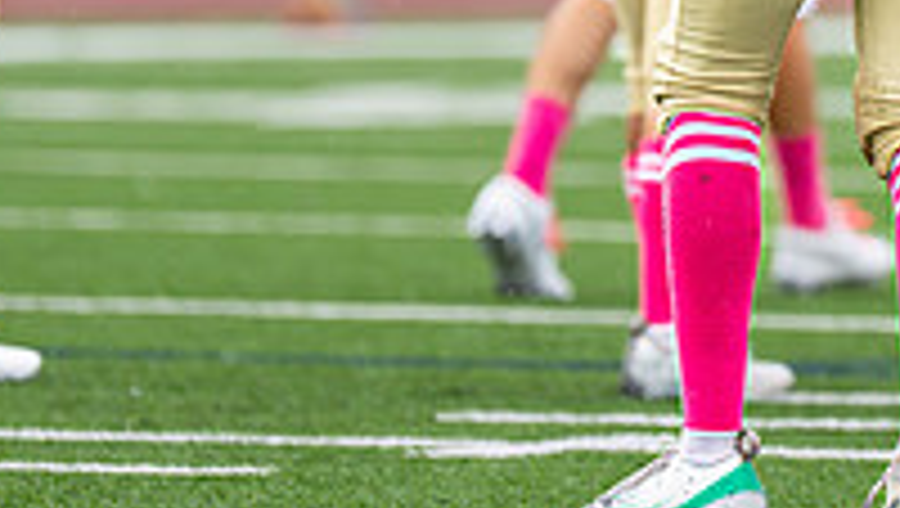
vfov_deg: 2.1
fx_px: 13880
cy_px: -229
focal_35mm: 581
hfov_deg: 3.7
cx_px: 1042
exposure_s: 1/1000
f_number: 2.8
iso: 400
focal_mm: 146
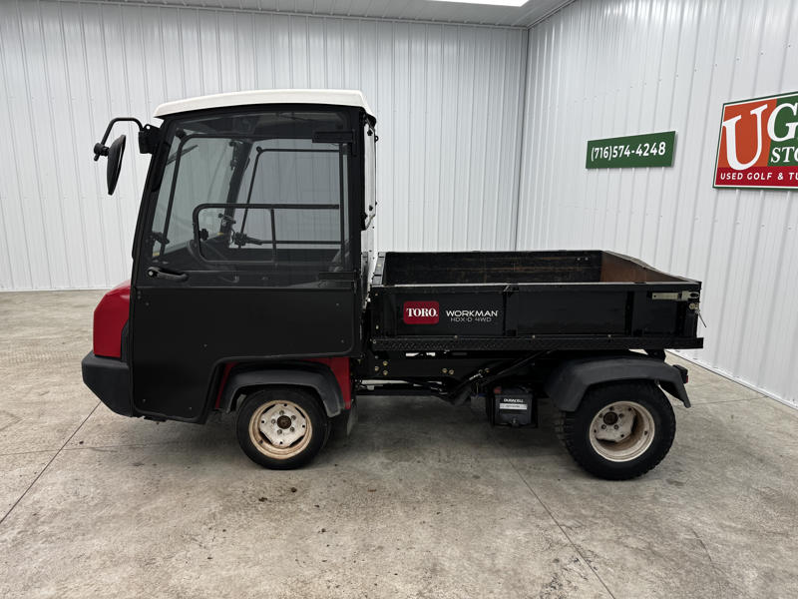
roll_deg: -1.7
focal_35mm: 24
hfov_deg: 71.6
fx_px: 553
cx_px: 399
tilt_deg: -13.1
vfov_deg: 56.8
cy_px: 300
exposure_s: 1/120
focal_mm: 6.76
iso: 80
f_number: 1.78
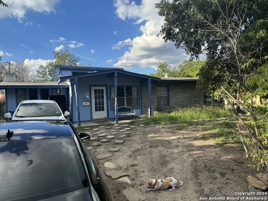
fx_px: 186
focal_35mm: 24
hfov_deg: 71.6
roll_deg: +1.1
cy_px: 100
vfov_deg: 56.8
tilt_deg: -0.4
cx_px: 134
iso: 80
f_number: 1.78
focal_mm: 6.76
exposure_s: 1/1767
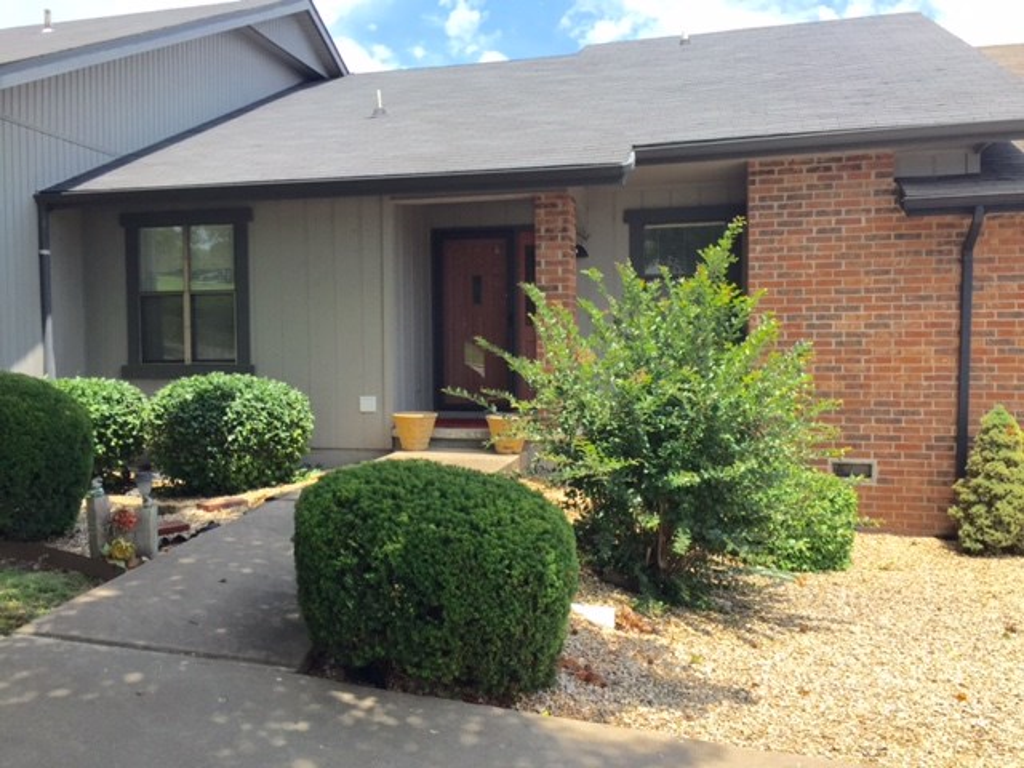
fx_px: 858
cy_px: 384
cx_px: 512
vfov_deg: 48.2
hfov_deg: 61.7
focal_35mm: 29
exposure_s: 1/1130
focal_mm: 4.15
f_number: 2.2
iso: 32
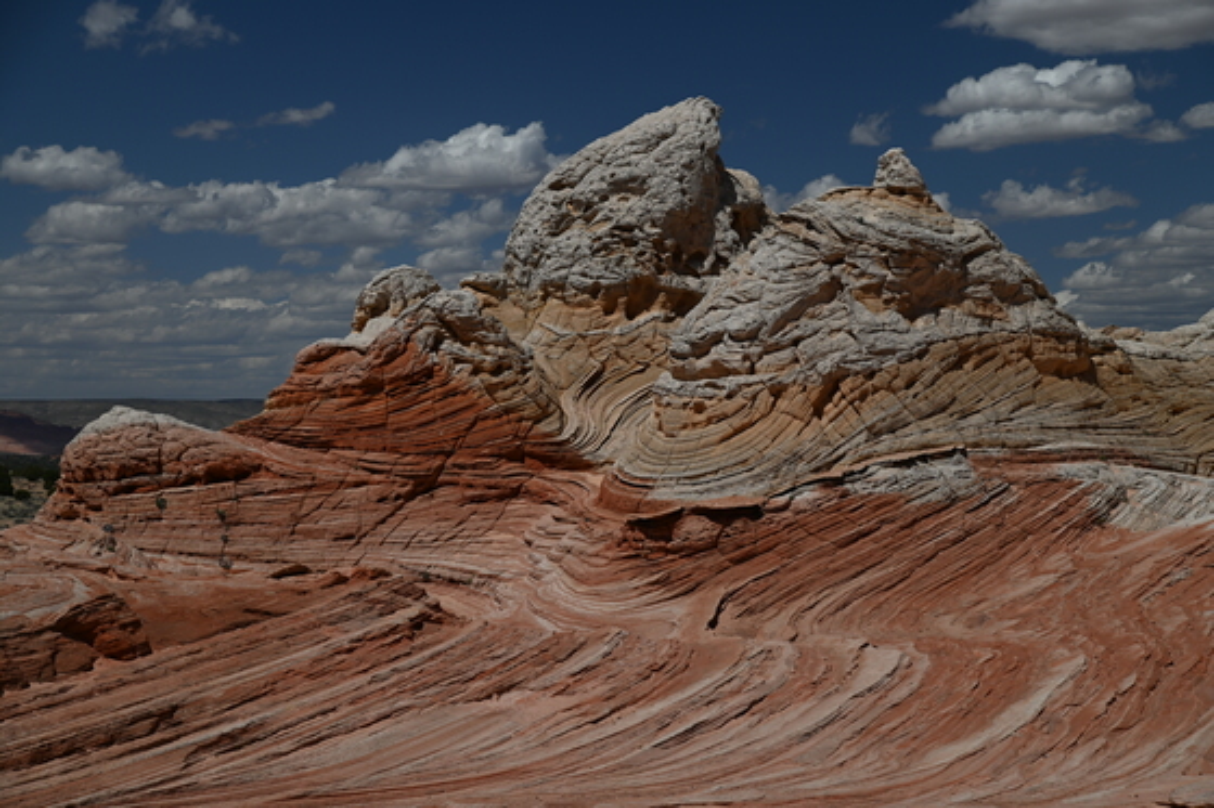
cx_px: 607
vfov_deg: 20.6
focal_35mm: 66
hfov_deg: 30.5
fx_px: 2225
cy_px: 404
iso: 100
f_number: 6.3
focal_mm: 66
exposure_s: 1/800
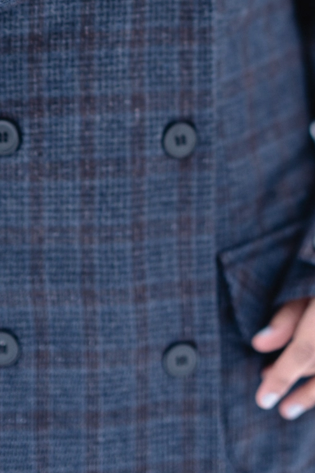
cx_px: 226
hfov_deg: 7.3
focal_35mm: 189
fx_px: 2479
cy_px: -40
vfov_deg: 10.7
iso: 50
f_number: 1.4
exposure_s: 1/400
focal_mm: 85
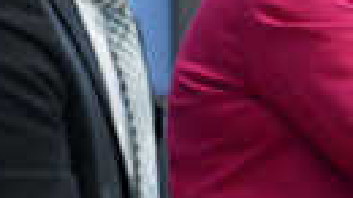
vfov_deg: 2.0
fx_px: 5792
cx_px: 183
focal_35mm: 619
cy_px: 3
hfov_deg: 3.5
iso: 4000
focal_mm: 170
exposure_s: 1/400
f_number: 6.3
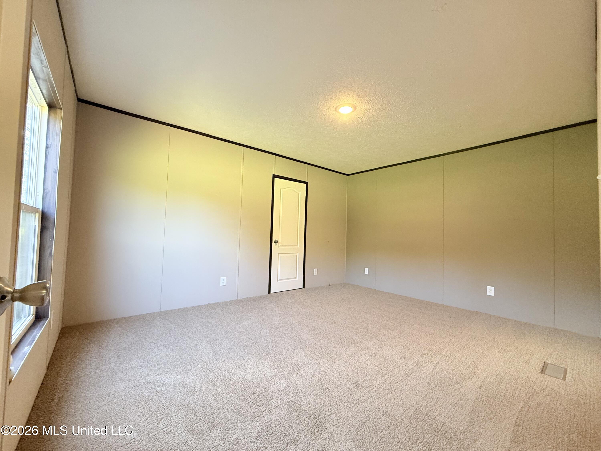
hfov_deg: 102.1
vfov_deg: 85.7
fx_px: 243
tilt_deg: +2.7
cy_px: 226
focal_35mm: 14
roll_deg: -1.5
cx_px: 300
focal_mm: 2.22
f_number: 2.2
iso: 320
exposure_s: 1/60
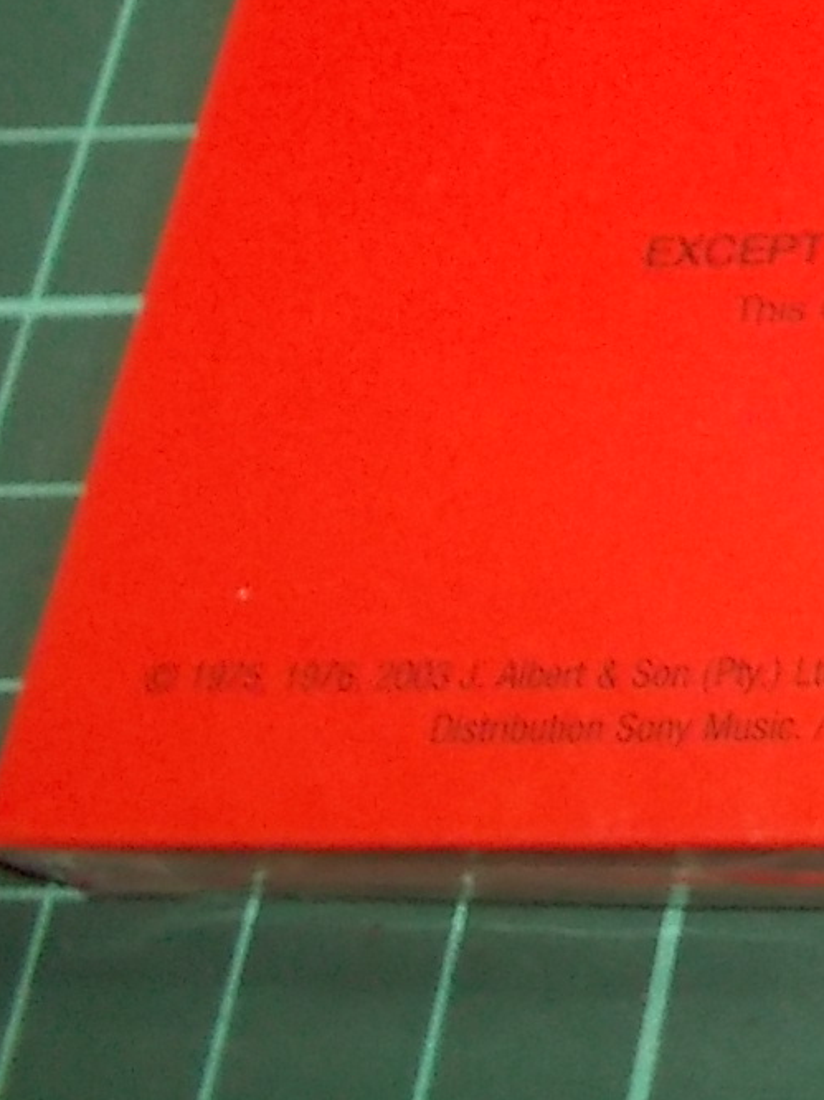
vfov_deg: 19.1
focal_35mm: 99
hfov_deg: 12.4
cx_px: 1858
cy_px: -68
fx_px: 3144
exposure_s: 1/30
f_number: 3.3
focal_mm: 4.1
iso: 200
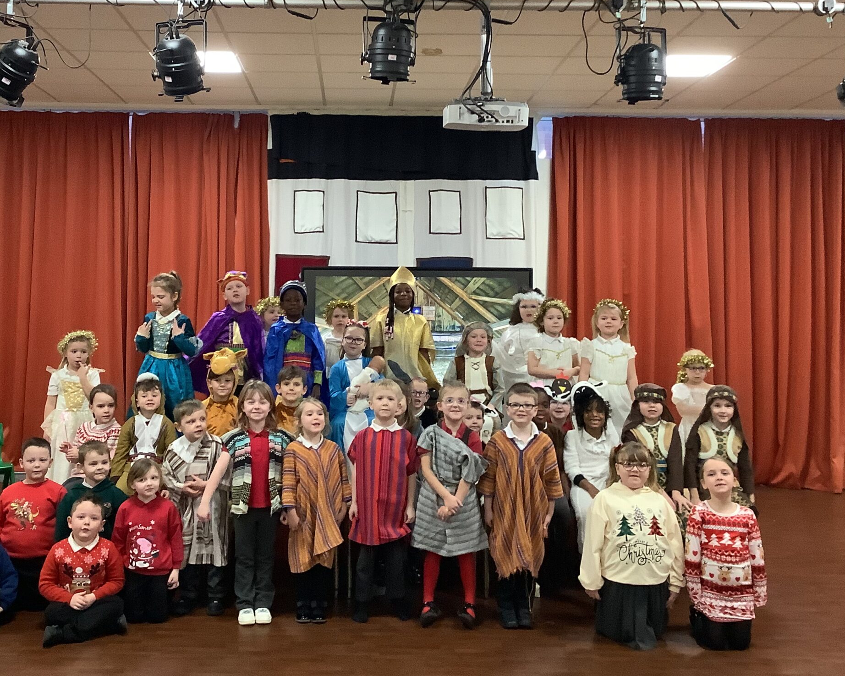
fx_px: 1050
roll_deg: -0.6
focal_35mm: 42
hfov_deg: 43.7
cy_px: 258
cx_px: 367
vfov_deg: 35.5
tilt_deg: +1.3
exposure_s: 1/40
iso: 250
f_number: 2.4
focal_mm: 3.3
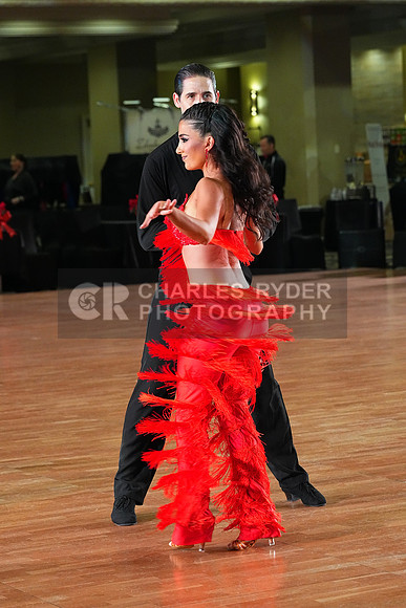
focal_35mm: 118
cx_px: 203
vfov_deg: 17.3
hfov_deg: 11.6
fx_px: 1995
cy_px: 304
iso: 8000
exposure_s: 1/400
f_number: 5.6
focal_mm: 118
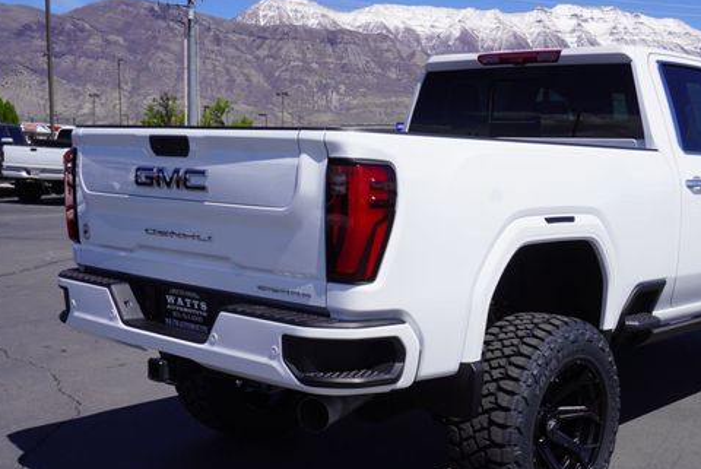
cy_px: 283
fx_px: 935
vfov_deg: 28.1
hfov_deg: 40.7
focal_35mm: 48
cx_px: 457
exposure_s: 1/250
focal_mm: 24
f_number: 11
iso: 100
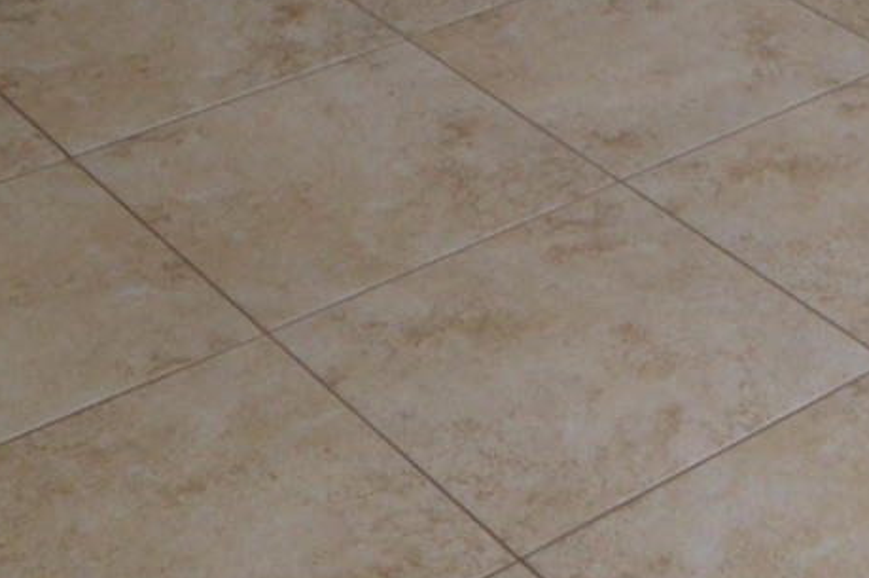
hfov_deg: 20.2
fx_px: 2363
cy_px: -879
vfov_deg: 11.2
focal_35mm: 98
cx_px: 880
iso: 400
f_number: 5
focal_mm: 10
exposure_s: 1/100
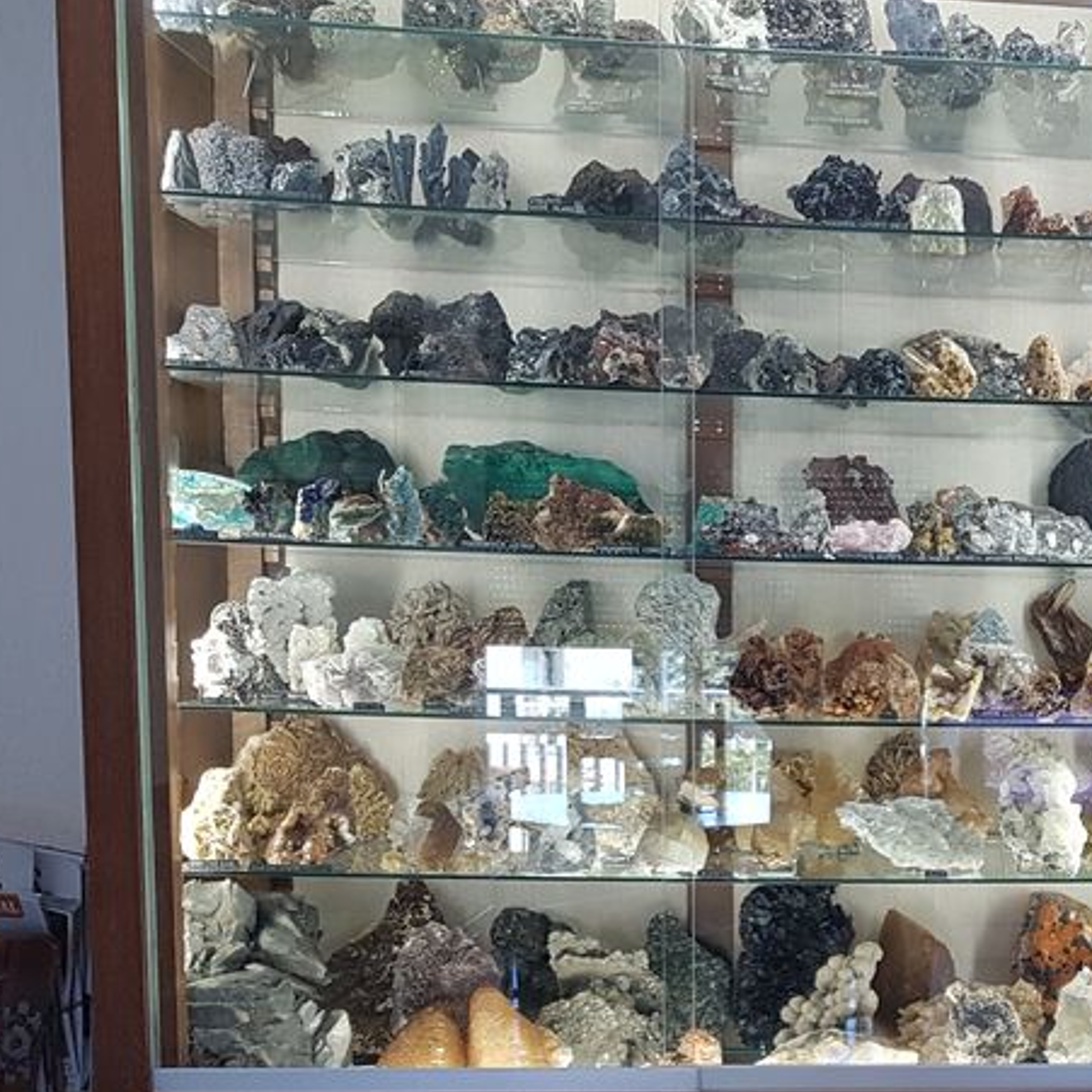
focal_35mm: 51
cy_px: 831
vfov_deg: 32.7
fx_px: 1820
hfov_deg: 30.9
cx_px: 1097
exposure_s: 1/50
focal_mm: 4.2
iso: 64
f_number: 1.7
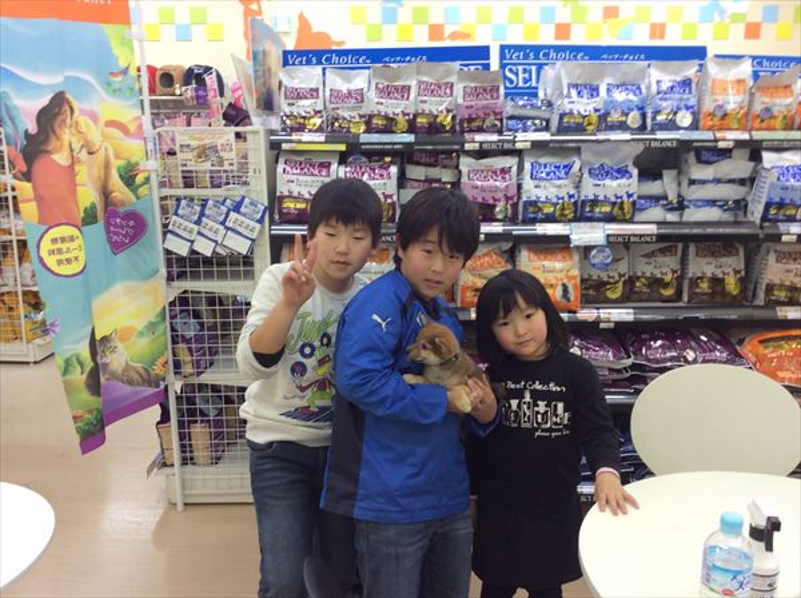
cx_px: 400
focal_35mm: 32
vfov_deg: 44.0
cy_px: 299
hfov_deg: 56.9
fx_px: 739
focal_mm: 3.3
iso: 40
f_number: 2.4
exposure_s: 1/24
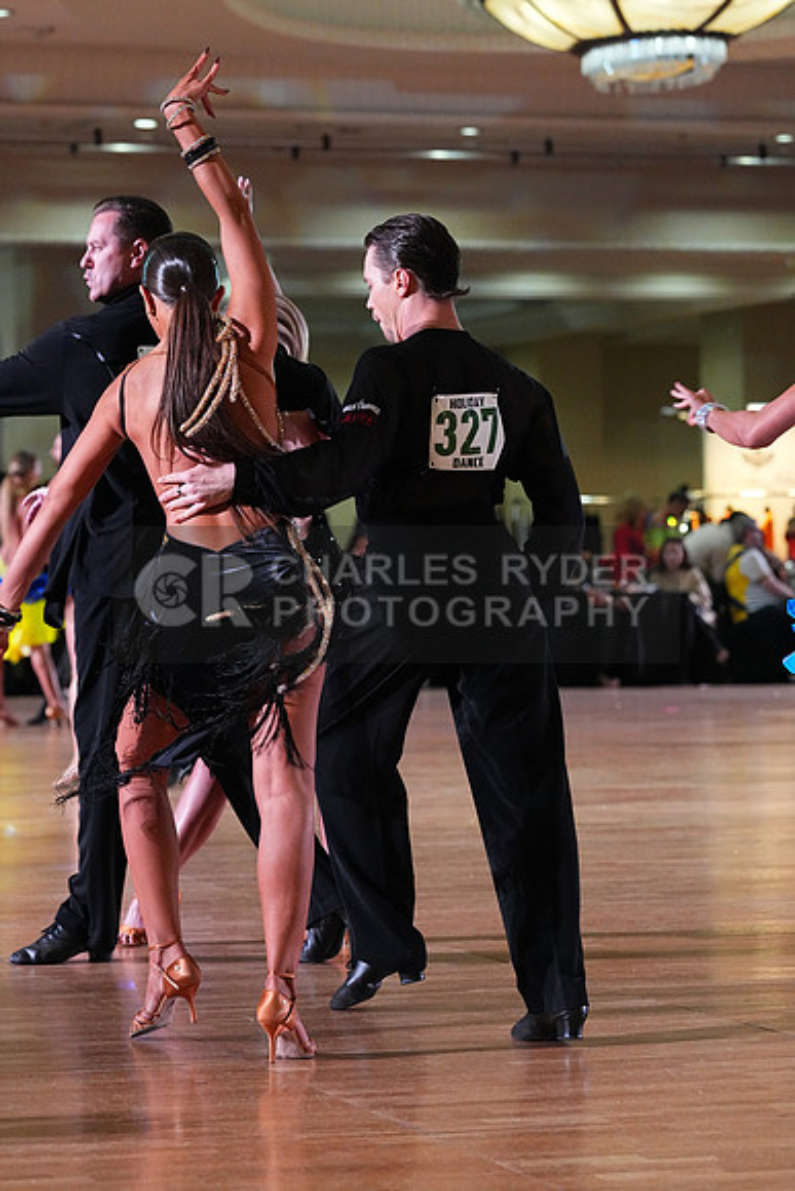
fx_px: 4204
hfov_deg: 10.8
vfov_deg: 16.1
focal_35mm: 127
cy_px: 596
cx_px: 398
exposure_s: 1/400
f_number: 5
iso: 8000
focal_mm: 127
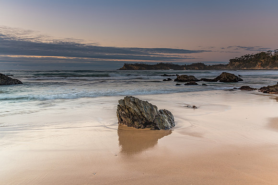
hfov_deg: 59.7
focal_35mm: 31
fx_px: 242
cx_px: 139
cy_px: 92
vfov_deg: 41.9
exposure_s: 1
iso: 100
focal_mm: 30
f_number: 8
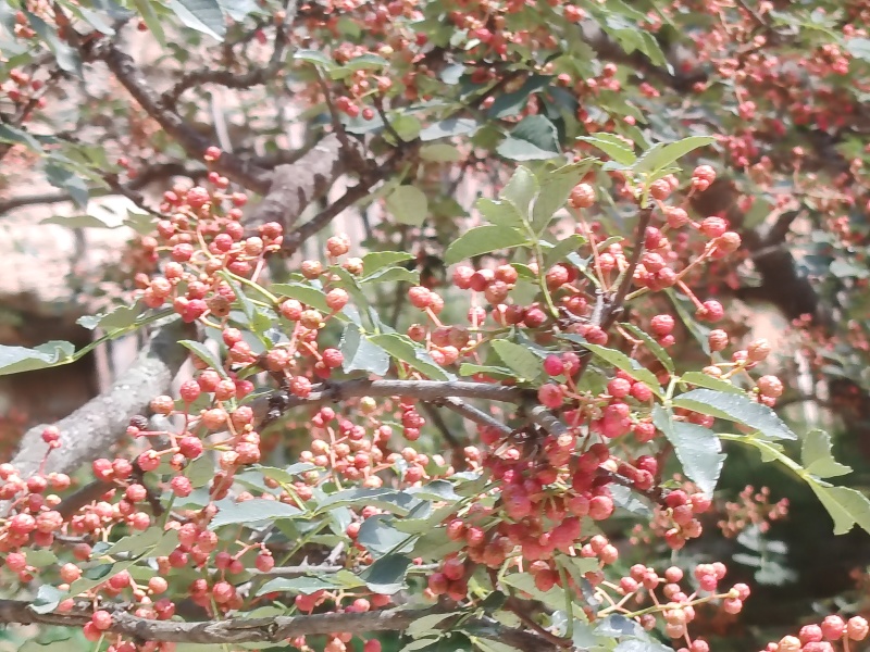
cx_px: 435
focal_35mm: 102
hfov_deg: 19.3
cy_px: 326
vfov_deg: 14.5
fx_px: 2564
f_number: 1.8
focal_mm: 5.25
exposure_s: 1/110
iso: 50
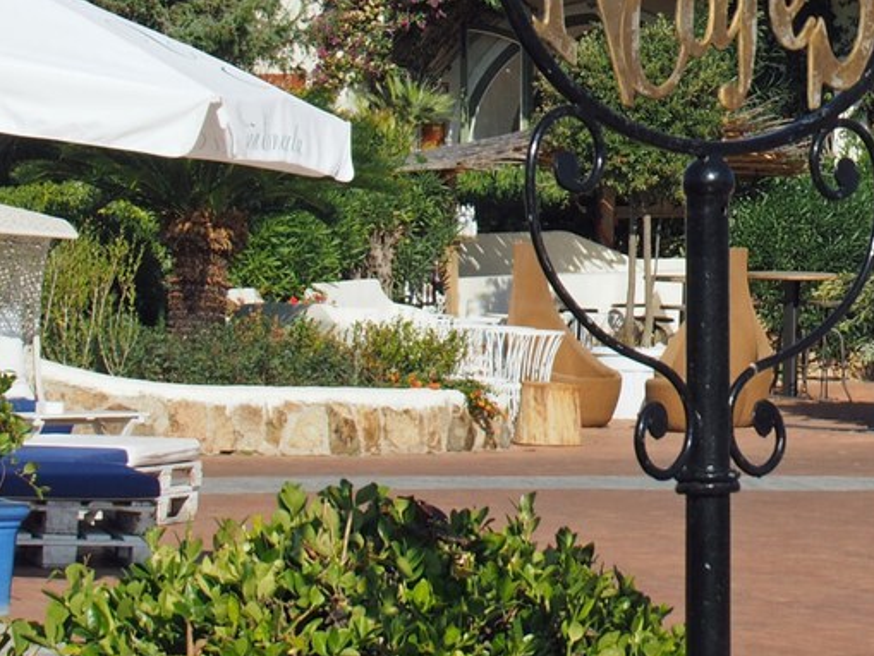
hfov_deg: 8.9
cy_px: -15
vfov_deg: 6.7
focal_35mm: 220
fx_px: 5556
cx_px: 975
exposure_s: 1/320
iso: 200
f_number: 10
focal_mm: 35
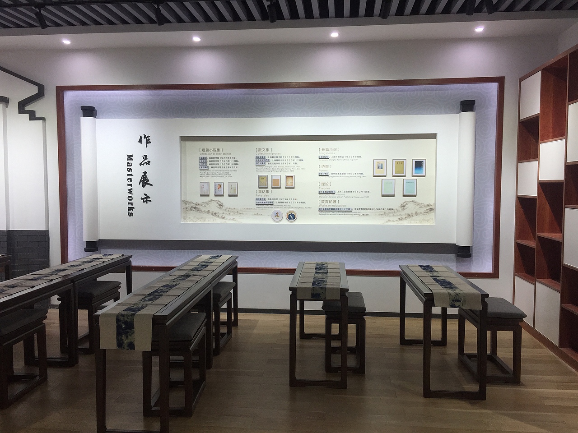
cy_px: 216
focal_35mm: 29
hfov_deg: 61.7
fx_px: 484
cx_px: 289
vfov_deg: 48.2
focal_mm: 4.15
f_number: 2.2
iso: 50
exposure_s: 1/100
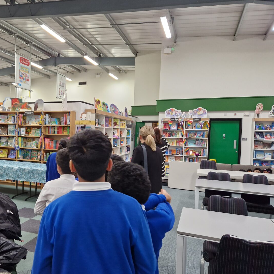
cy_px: 138
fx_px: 260
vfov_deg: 55.6
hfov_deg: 53.8
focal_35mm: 29
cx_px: 79
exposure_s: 1/100
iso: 250
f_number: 1.8
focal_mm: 5.4
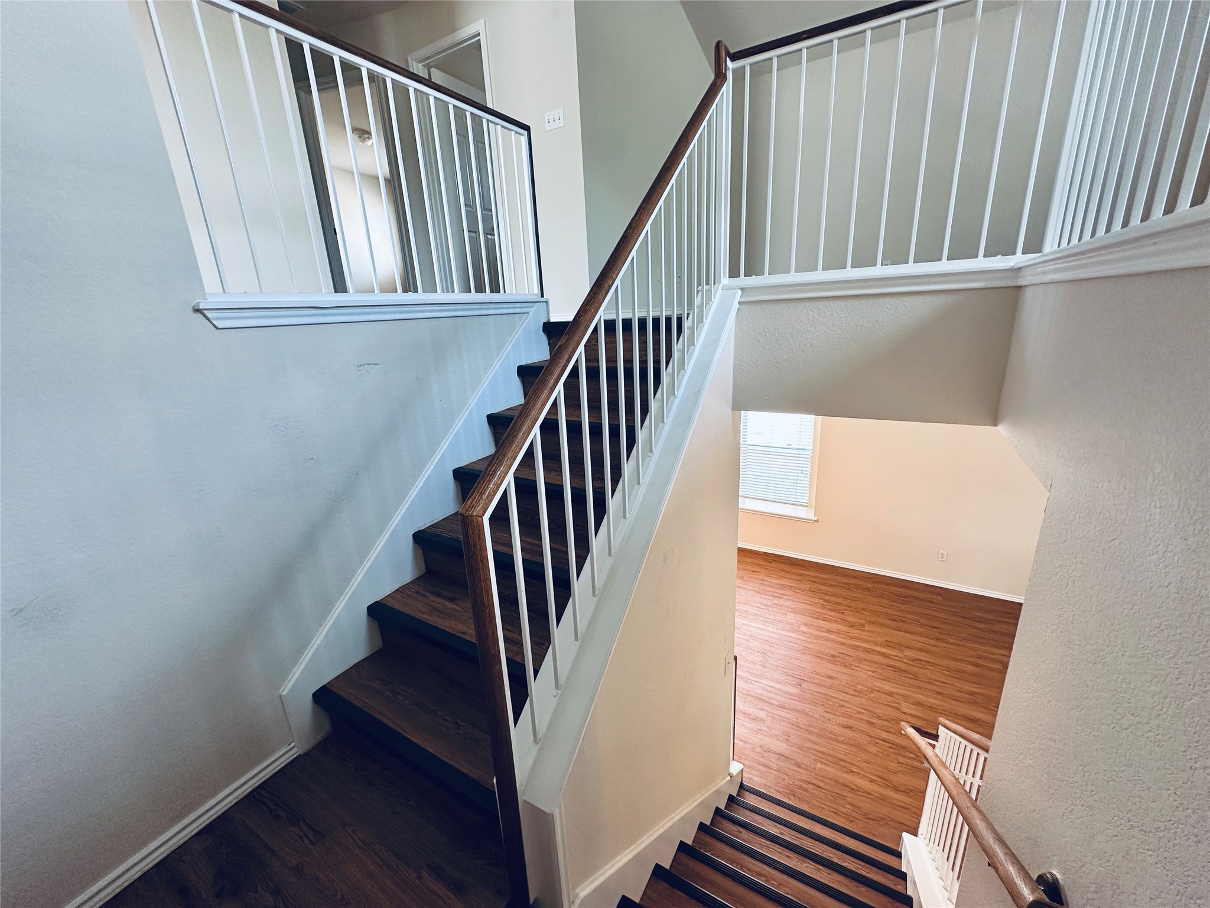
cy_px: 454
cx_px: 605
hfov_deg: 102.1
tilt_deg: -16.0
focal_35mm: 14
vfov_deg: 85.7
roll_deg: +3.0
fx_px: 489
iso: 160
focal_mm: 2.22
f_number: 2.2
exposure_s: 1/60
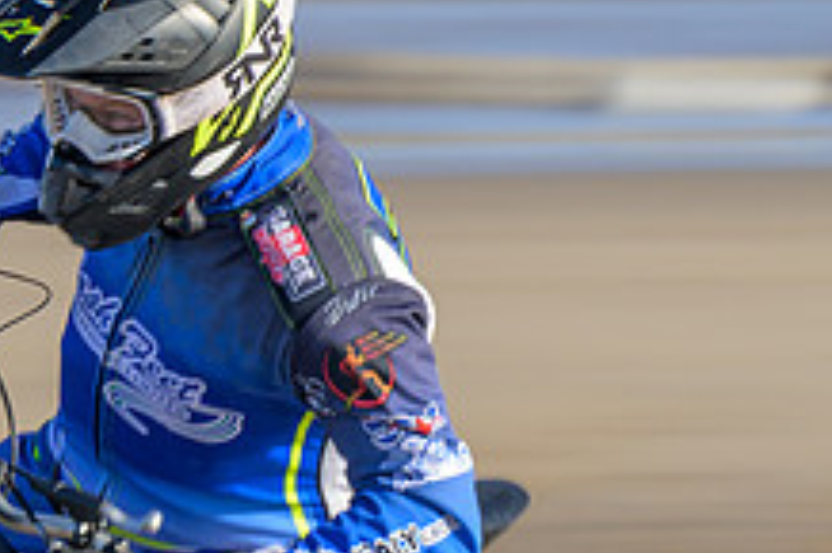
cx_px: -256
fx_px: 22354
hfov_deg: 2.1
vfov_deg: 1.4
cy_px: 725
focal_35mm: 968
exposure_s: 1/125
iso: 64
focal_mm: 195
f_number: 7.1
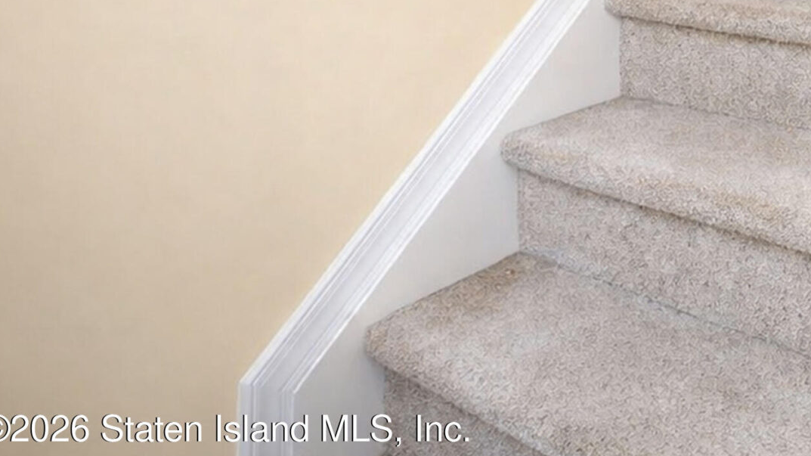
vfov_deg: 25.1
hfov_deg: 38.8
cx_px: 947
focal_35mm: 40
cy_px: -158
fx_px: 860
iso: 64
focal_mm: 16
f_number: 4
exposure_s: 1/2.5
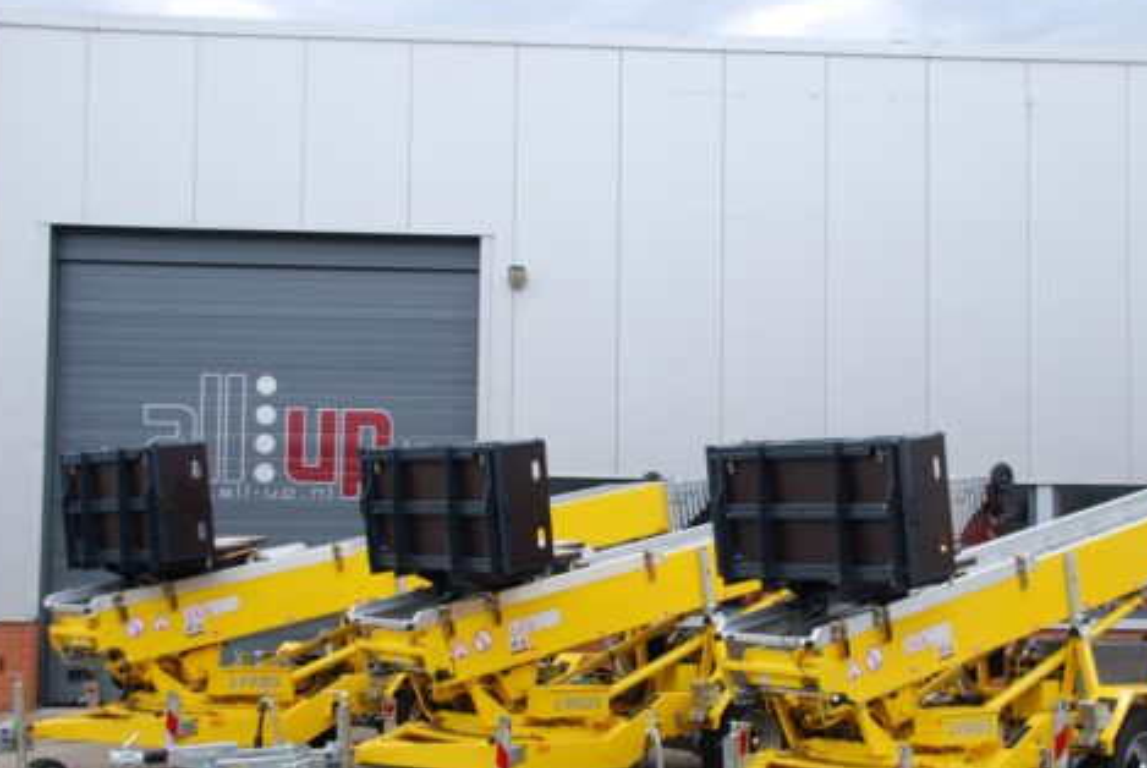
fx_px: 1775
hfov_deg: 35.7
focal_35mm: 56
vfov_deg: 24.4
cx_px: 697
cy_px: 457
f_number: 6.3
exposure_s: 1/160
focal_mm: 29
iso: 100
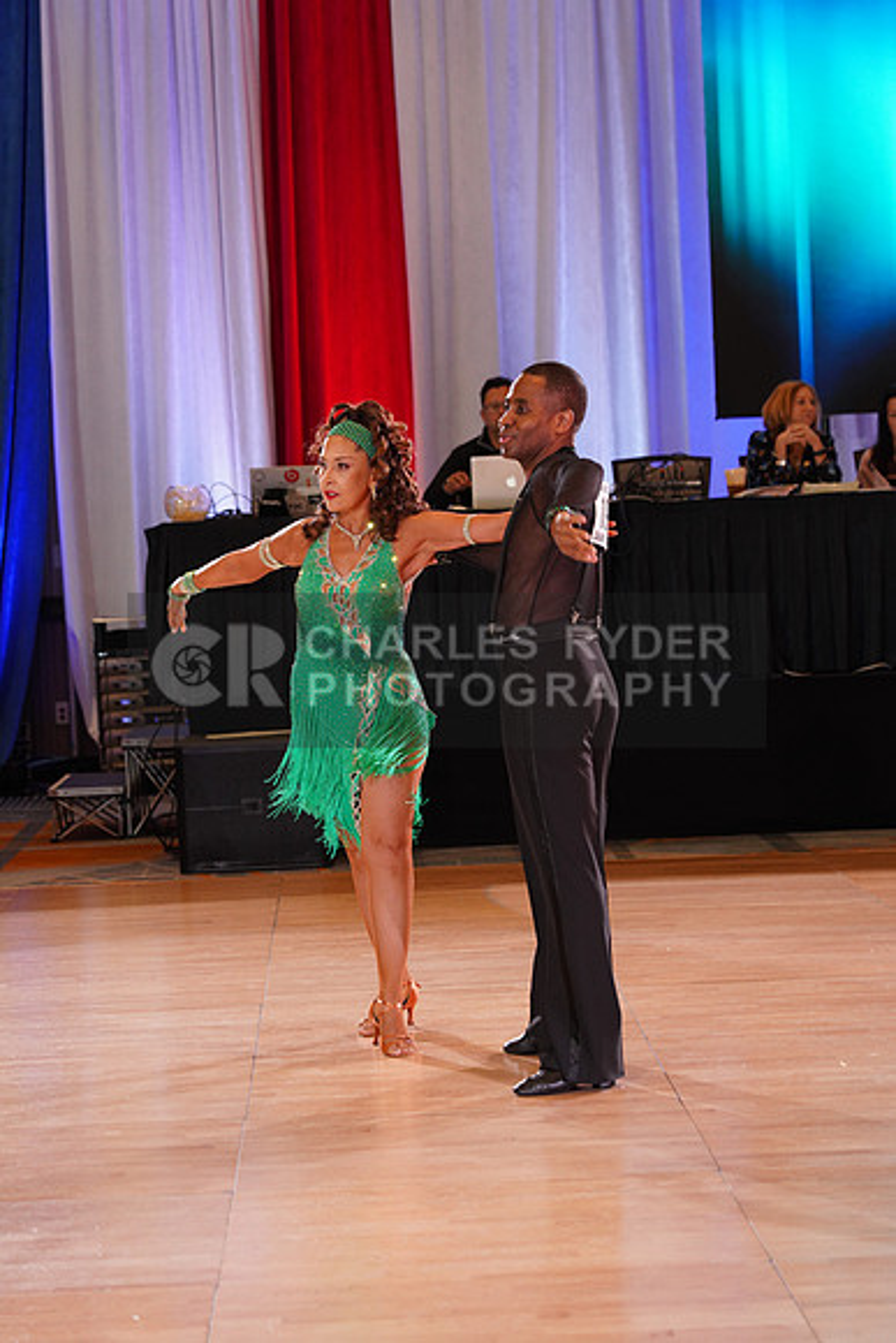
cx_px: 448
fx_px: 3917
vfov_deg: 19.5
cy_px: 672
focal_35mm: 105
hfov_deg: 13.0
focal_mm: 105
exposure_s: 1/160
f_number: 5
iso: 1600
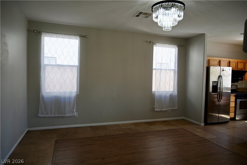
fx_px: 165
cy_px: 82
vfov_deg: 53.1
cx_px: 124
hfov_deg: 73.7
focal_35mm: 24
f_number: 4
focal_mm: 24
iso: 320
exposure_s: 1/250
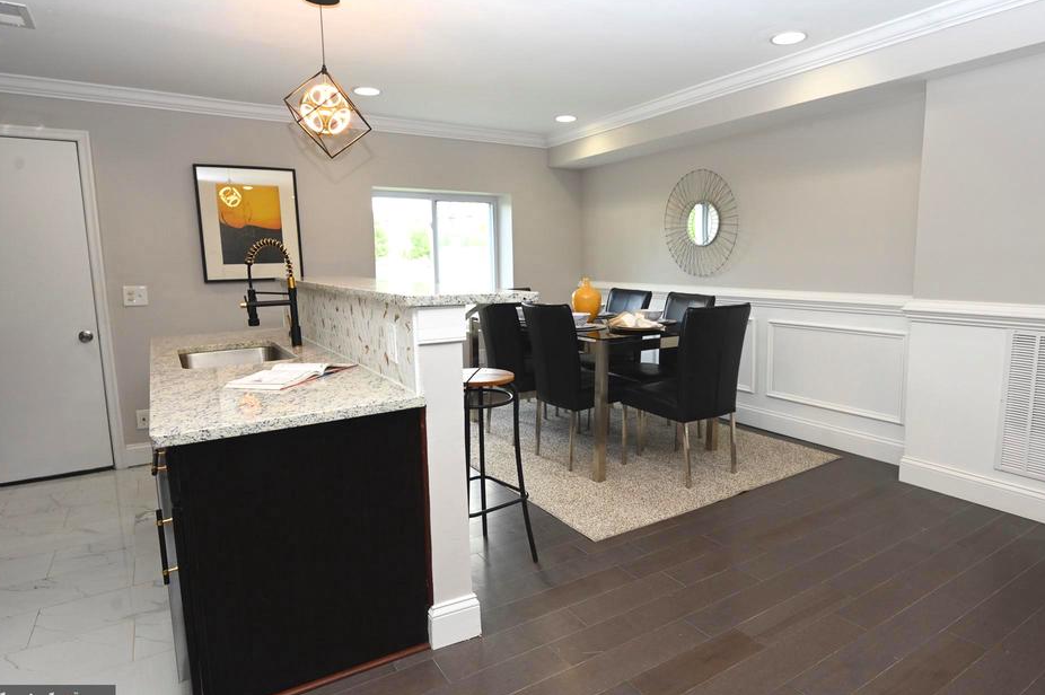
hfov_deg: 81.1
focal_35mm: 21
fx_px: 609
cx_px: 569
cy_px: 341
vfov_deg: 59.4
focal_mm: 19
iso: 1600
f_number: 7.1
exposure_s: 1/125
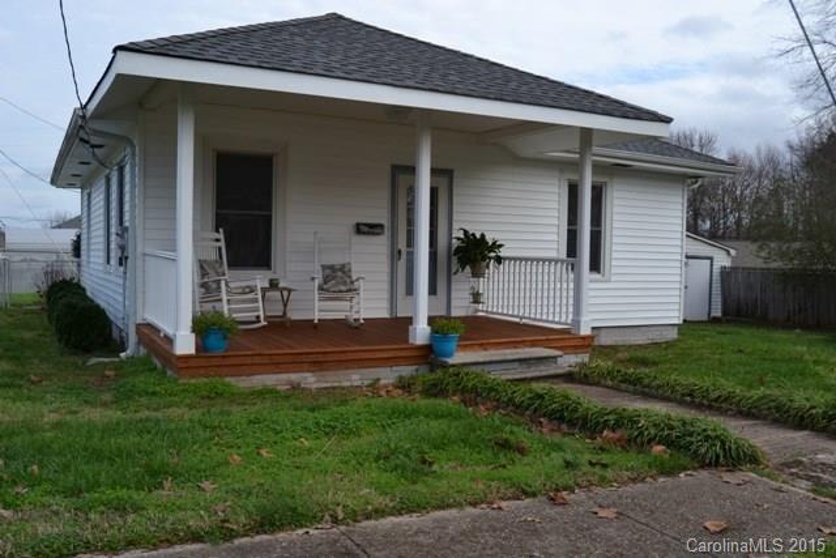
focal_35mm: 30
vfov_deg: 43.6
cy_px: 279
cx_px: 418
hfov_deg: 61.9
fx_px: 697
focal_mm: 20
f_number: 6.3
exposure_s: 1/160
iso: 100
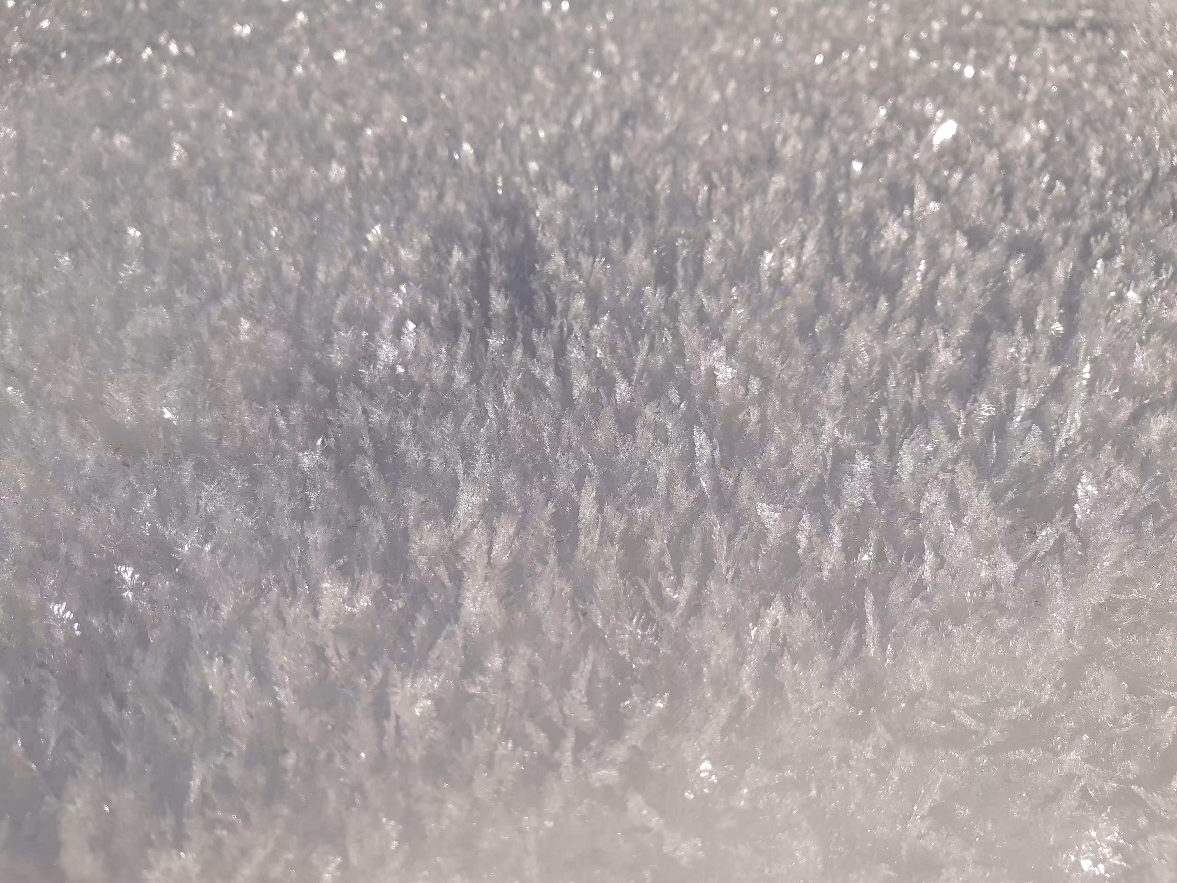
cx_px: 588
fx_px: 884
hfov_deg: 67.3
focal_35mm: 26
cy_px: 442
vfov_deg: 53.1
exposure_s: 1/6329
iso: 40
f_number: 1.7
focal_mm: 3.92
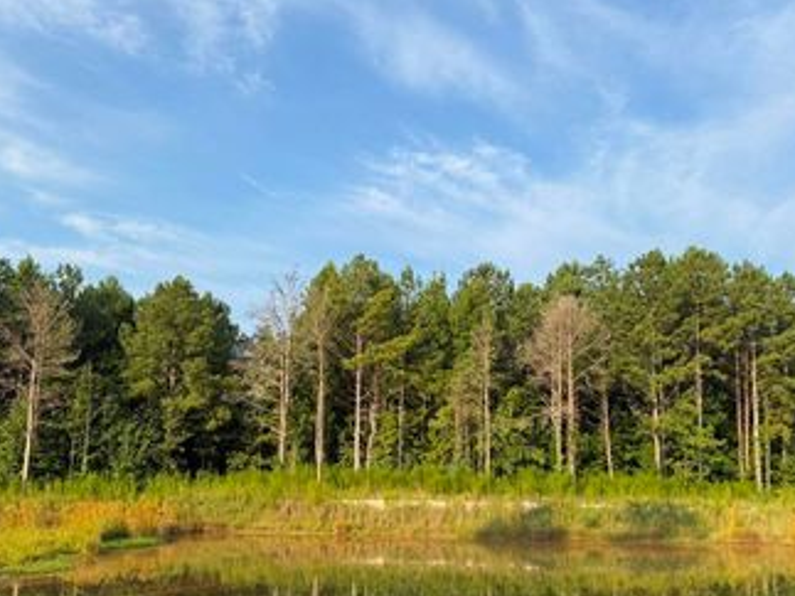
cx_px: 393
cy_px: 373
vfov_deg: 43.8
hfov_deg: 56.8
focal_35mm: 32
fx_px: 735
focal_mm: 6.76
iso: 80
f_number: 1.78
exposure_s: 1/2703
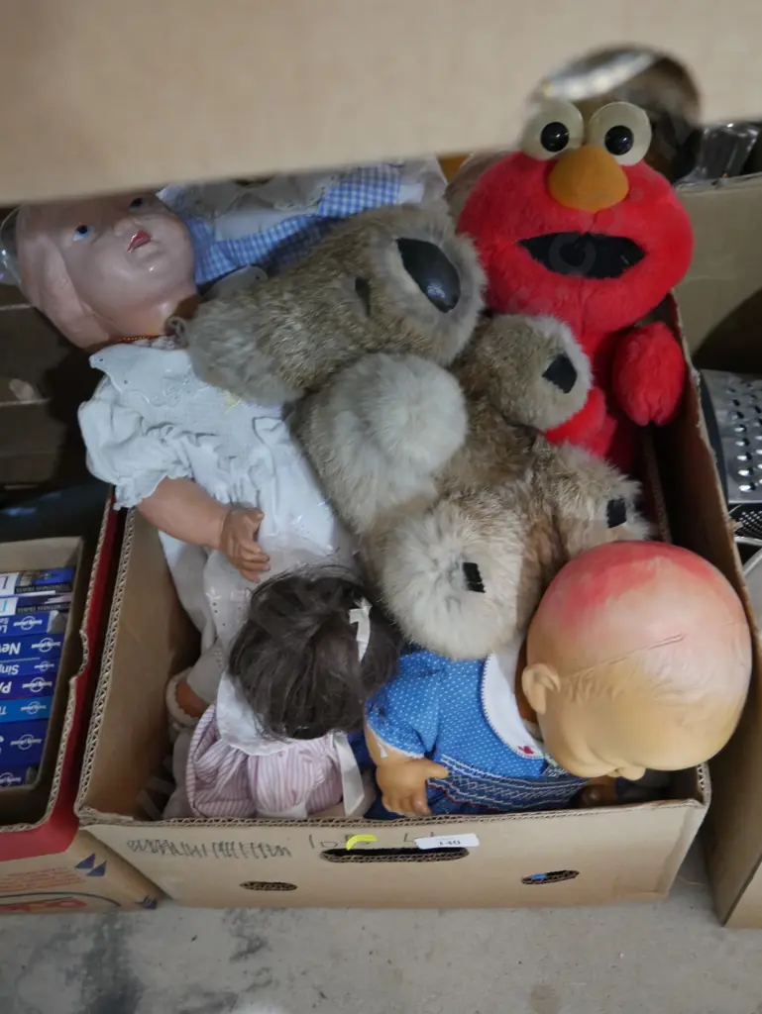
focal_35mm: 34
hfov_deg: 41.8
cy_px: 507
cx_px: 381
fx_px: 997
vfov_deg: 53.9
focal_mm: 17
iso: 2500
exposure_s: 1/60
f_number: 4
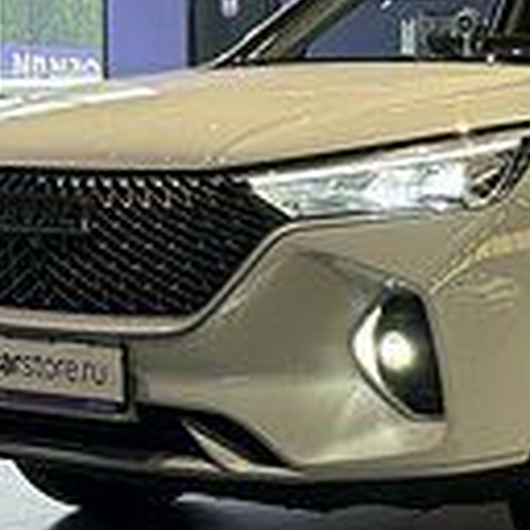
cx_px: 522
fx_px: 2044
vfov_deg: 14.8
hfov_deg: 14.6
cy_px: 246
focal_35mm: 118
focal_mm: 6.76
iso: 50
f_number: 1.78
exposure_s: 1/50
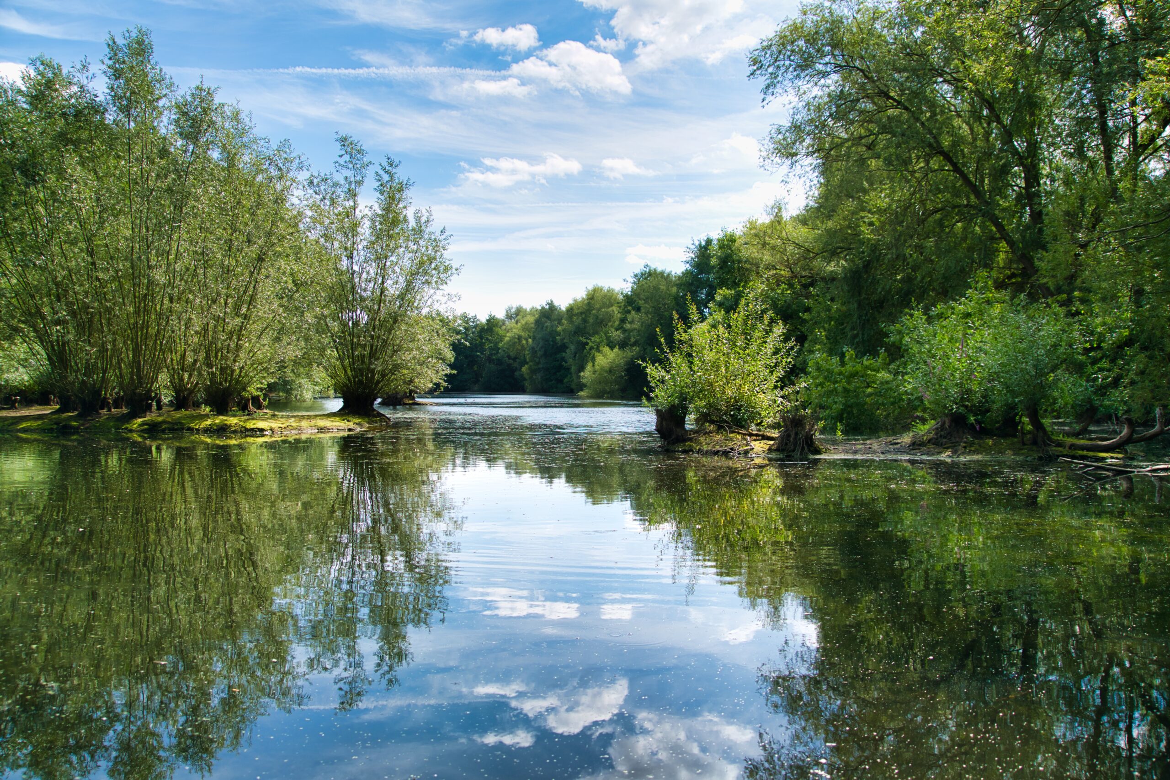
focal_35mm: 29
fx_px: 943
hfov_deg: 63.6
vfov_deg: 45.0
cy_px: 390
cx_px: 585
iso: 100
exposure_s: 1/500
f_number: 5
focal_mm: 29
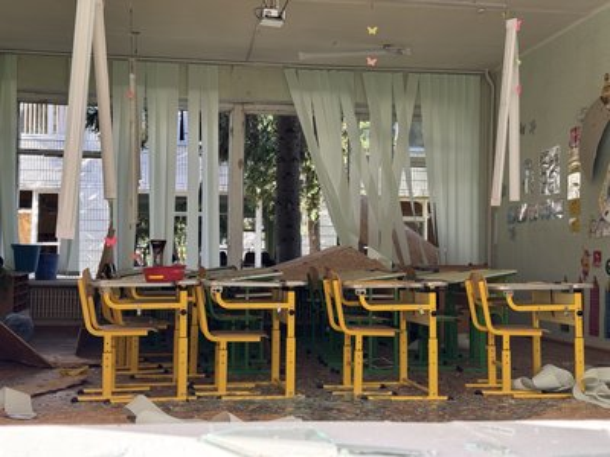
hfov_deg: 39.7
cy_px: 228
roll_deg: +0.0
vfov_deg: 30.3
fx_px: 846
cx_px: 305
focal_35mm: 48
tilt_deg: +3.0
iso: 64
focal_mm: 6.76
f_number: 1.78
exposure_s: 1/221
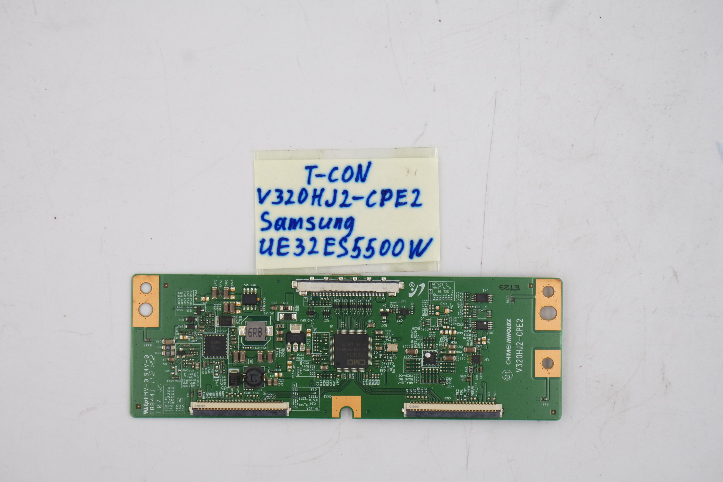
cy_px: 241
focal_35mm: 72
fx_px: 1446
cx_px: 362
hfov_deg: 28.1
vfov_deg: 18.9
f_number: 5.6
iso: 200
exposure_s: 1/125
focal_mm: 27
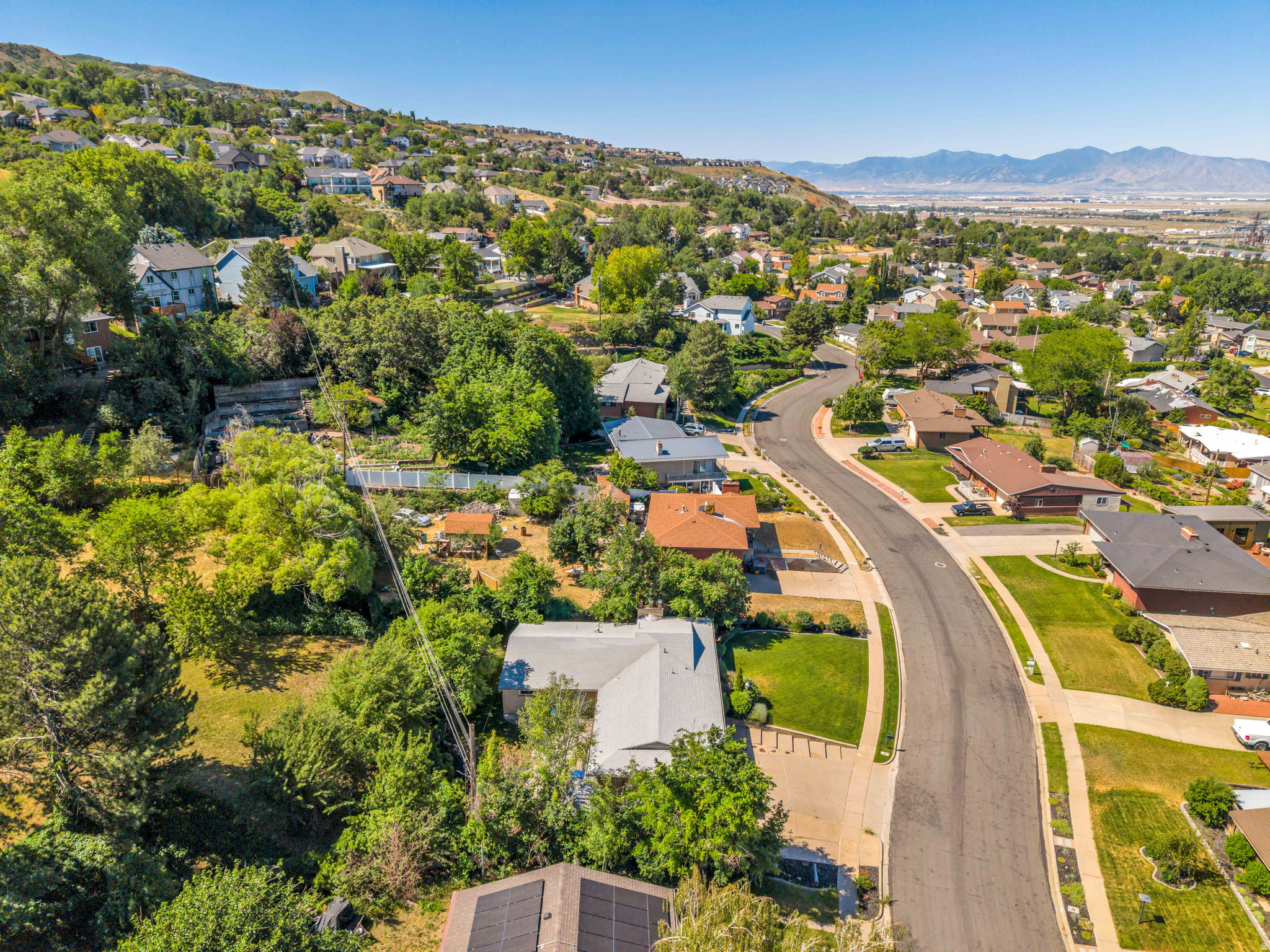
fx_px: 881
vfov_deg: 56.8
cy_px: 476
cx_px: 635
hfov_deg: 71.6
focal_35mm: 24
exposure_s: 1/80
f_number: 1.8
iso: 140
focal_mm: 8.67
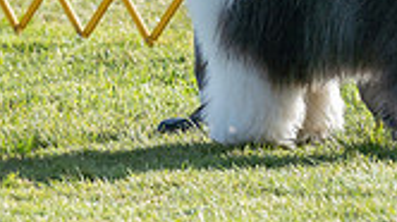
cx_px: 139
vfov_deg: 1.7
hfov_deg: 2.9
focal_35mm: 733
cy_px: -204
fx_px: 7709
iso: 400
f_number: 6.3
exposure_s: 1/1250
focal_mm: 200
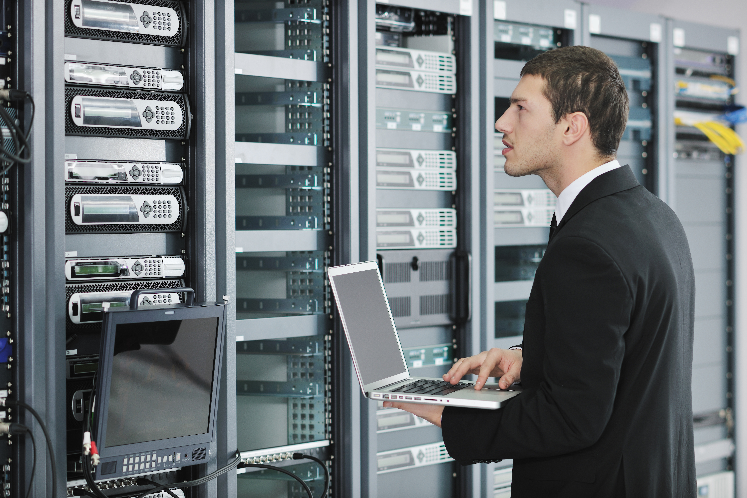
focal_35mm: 135
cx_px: 374
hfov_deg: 15.2
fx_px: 2801
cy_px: 249
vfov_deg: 10.2
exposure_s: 1/100
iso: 50
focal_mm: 135
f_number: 3.5
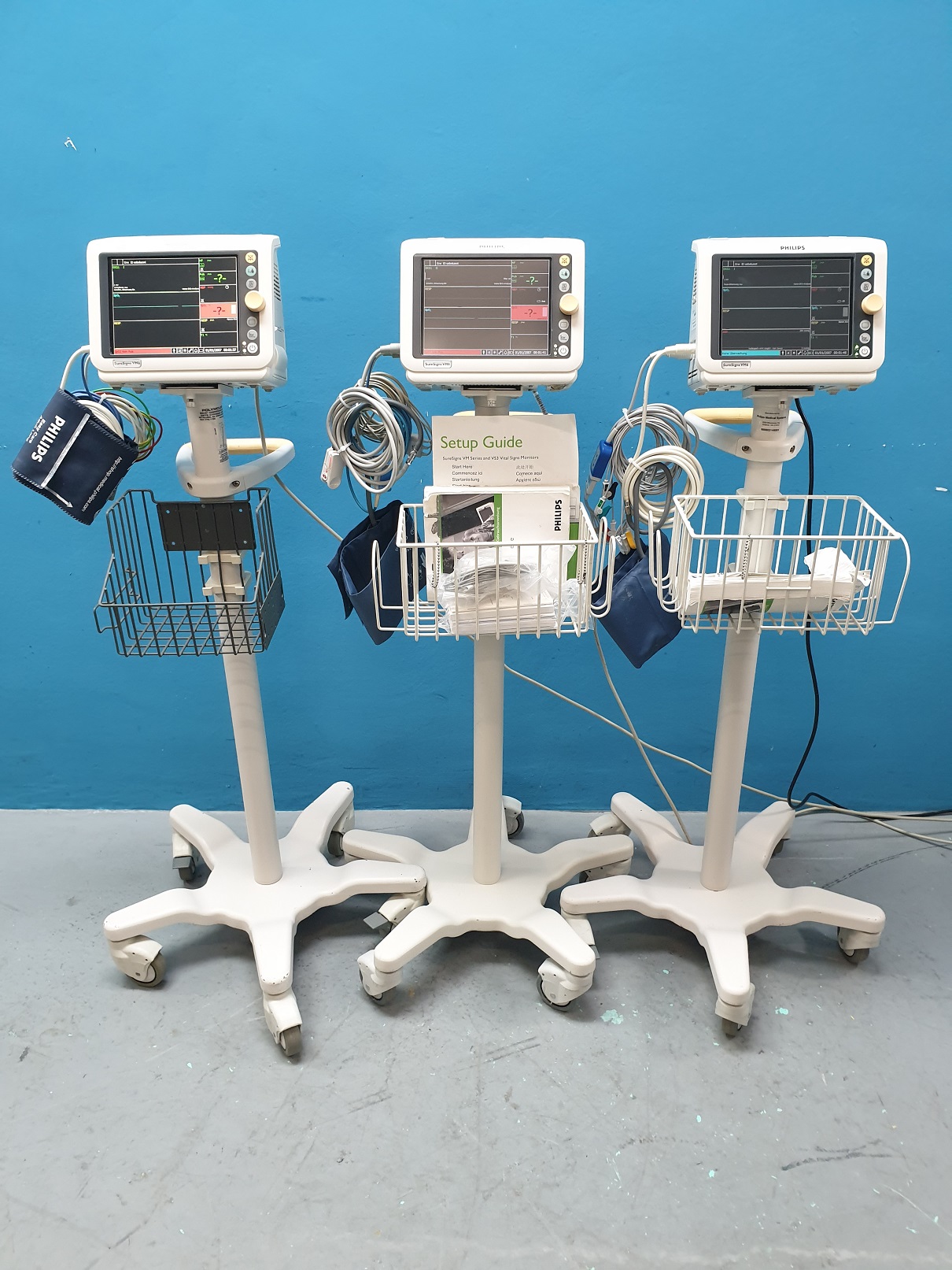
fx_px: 953
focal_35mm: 26
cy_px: 635
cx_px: 476
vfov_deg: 67.3
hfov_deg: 53.1
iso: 250
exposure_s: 1/50
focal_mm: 4.3
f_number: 2.4
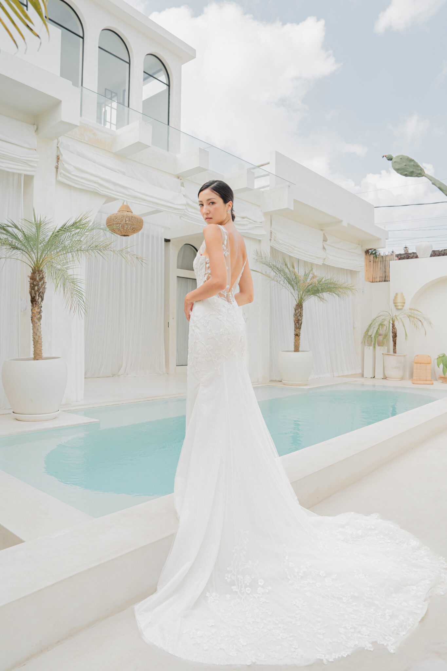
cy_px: 336
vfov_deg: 73.7
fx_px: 447
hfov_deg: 53.1
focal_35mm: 24
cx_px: 224
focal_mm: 24
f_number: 4.5
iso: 1000
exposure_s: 1/3200
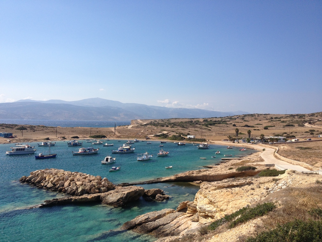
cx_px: 161
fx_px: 326
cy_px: 121
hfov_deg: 52.6
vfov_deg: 40.7
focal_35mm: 35
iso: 50
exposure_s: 1/2304
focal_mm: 4.28
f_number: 2.4
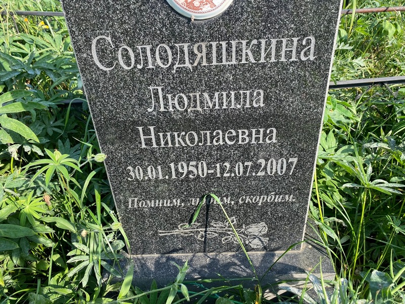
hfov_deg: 67.3
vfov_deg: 53.1
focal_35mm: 26
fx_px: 304
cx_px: 202
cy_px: 152
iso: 32
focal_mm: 4.25
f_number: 1.8
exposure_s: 1/640
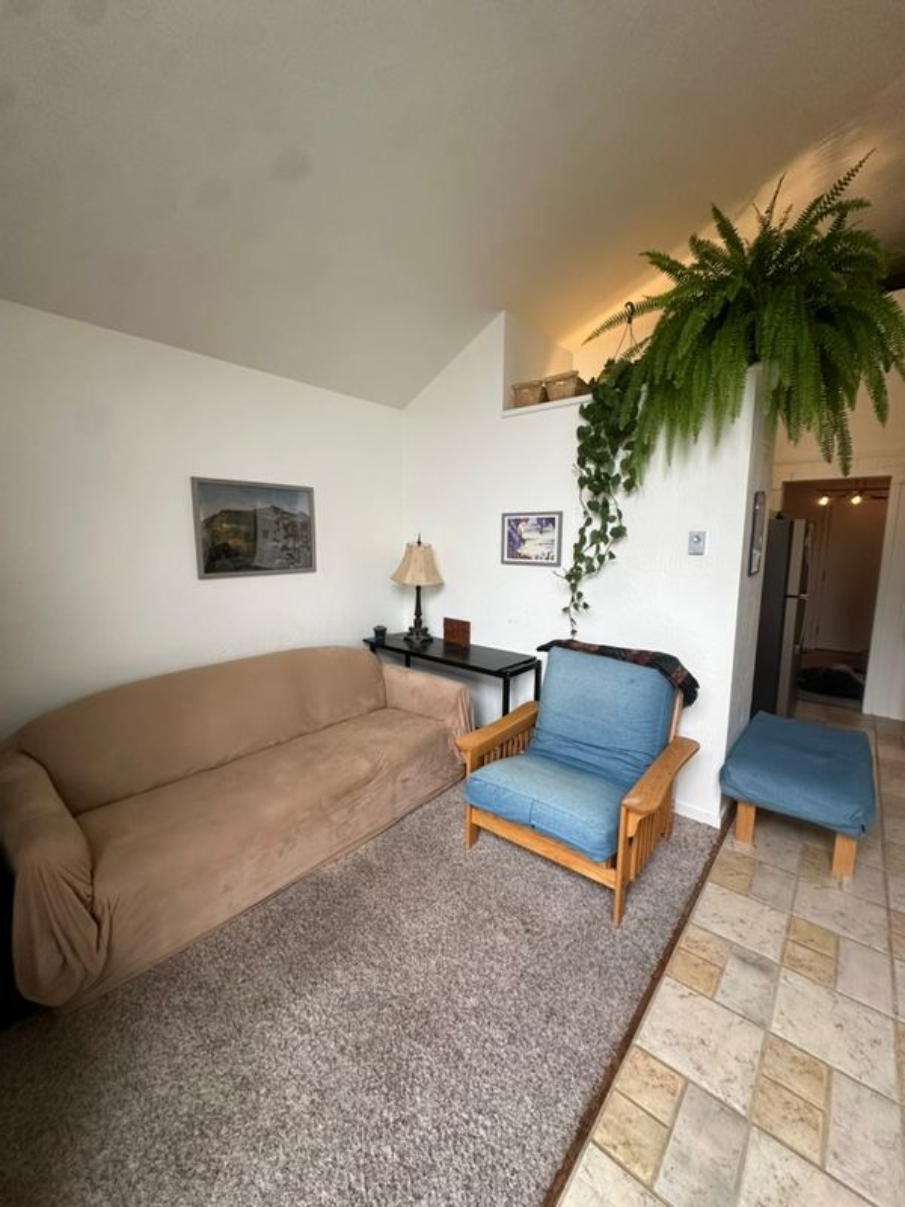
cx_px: 452
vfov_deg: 102.1
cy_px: 604
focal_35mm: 14
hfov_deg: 85.7
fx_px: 488
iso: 200
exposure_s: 1/120
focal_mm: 2.22
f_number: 2.2
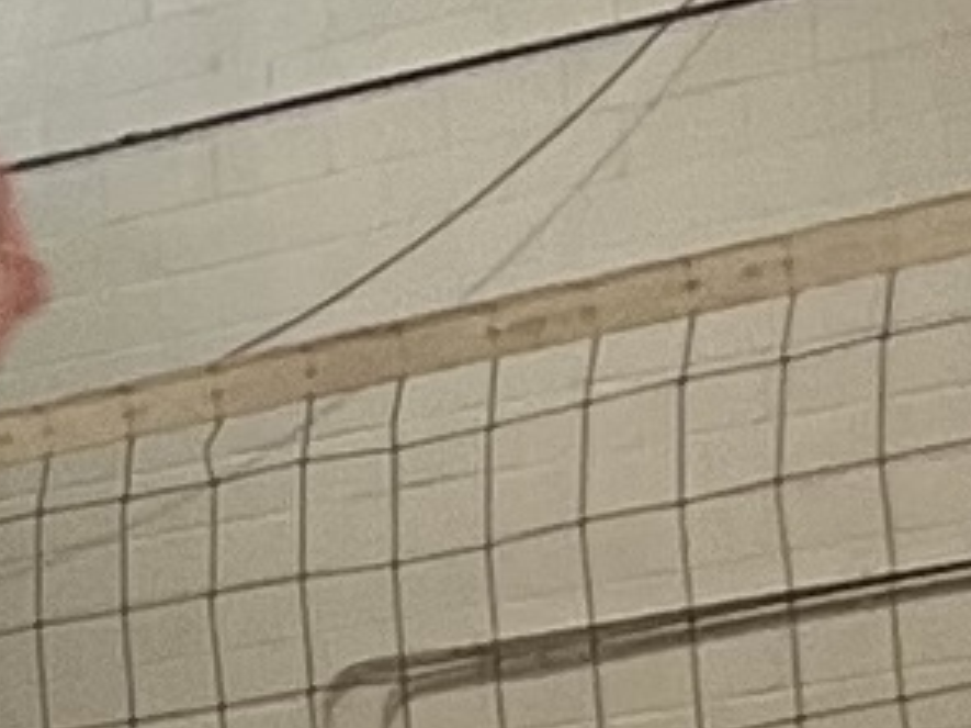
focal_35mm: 171
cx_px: -499
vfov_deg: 8.1
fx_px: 4795
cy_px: 1599
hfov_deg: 11.1
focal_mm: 5.7
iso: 64
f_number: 1.5
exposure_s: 1/166
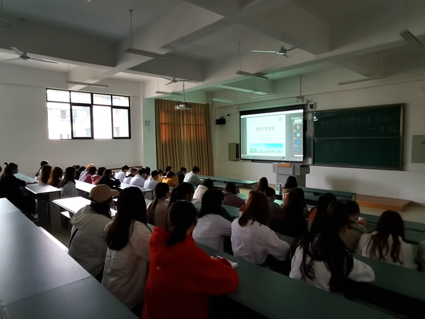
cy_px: 160
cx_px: 212
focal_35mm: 22
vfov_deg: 61.1
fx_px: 270
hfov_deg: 76.4
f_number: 2.2
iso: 320
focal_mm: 2.26
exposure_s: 1/100
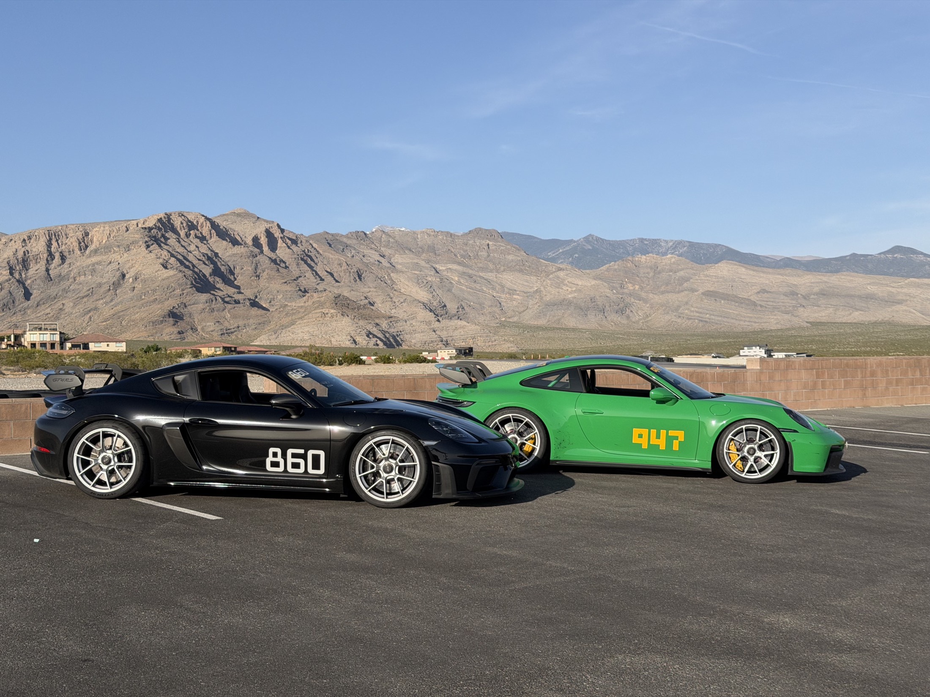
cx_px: 465
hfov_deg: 39.7
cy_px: 348
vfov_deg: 30.3
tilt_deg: +0.9
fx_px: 1290
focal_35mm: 48
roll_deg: +1.3
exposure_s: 1/5208
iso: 64
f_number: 1.78
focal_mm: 6.76
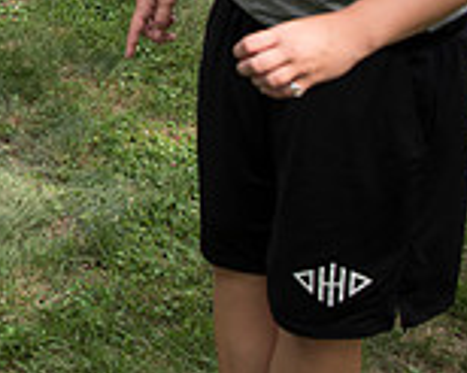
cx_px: -212
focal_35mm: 85
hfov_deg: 19.8
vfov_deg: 16.9
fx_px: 1174
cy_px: -120
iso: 200
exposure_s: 1/2000
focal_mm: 24
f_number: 2.8
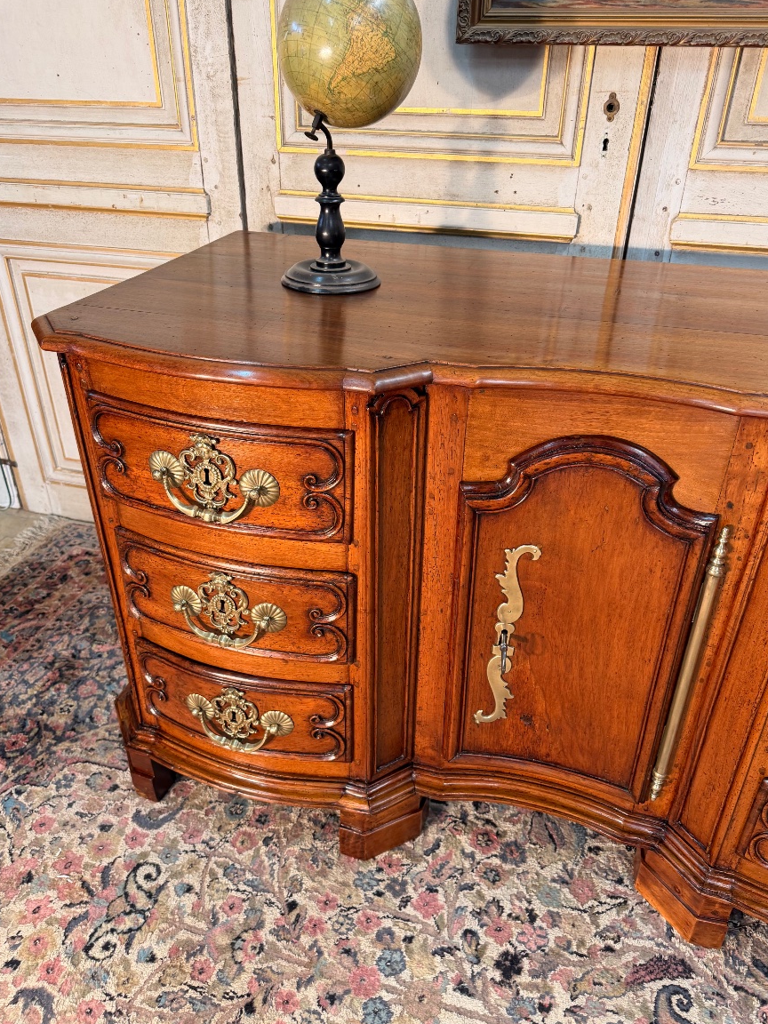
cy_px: 524
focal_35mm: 25
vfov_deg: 69.4
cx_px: 376
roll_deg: -1.9
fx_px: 740
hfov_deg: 54.9
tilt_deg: -31.5
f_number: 1.78
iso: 125
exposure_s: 1/50
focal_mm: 6.76
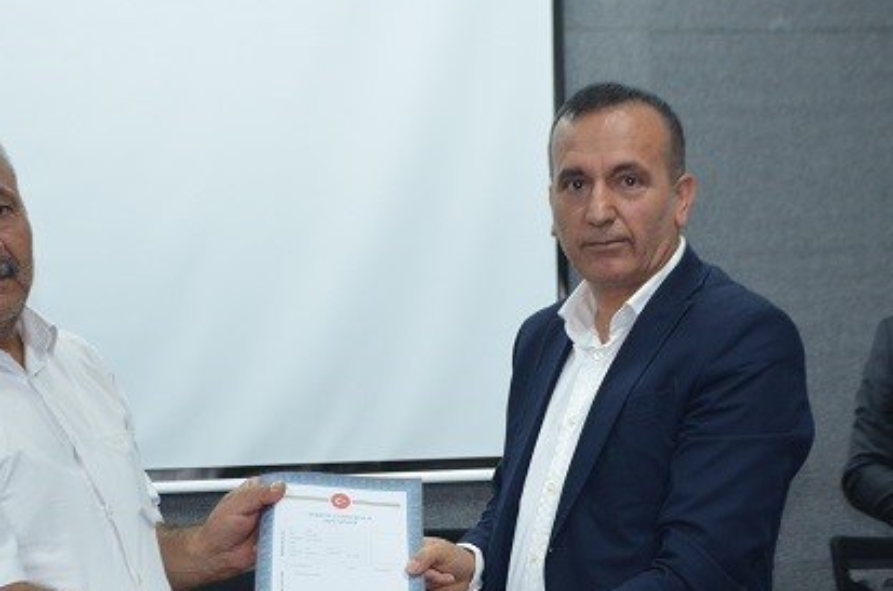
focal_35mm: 87
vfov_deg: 15.6
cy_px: 411
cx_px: 449
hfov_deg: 23.4
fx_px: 2152
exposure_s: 1/60
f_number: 4.2
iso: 720
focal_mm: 34
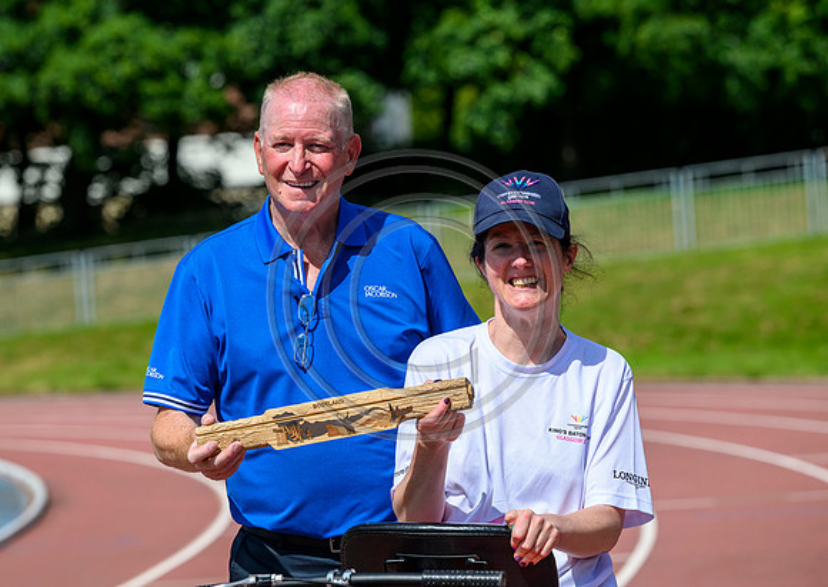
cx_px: 353
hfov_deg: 12.8
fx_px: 3693
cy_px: 270
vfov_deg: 9.1
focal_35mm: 157
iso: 320
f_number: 5
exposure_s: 1/3200
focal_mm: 140
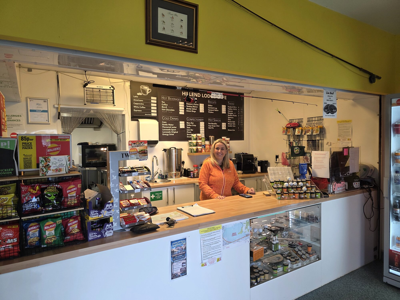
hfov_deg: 73.9
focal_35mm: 23
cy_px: 150
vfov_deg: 58.9
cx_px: 200
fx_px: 266
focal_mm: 6.3
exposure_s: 1/100
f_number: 1.7
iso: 160
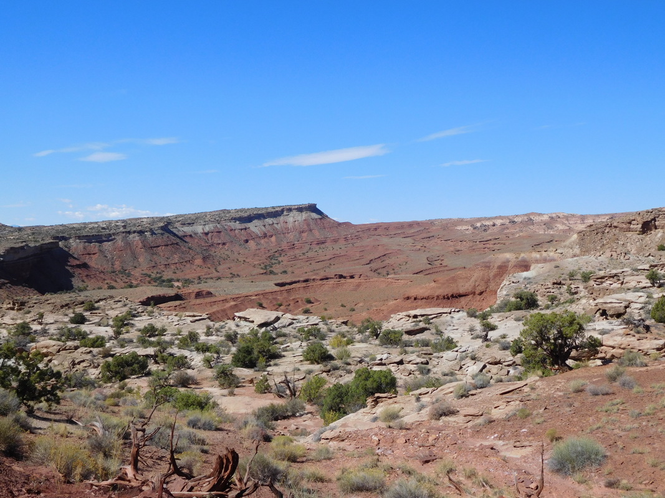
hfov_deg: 52.6
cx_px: 332
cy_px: 249
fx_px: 672
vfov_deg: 40.7
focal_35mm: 35
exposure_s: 1/400
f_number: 7.6
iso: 125
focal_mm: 6.2
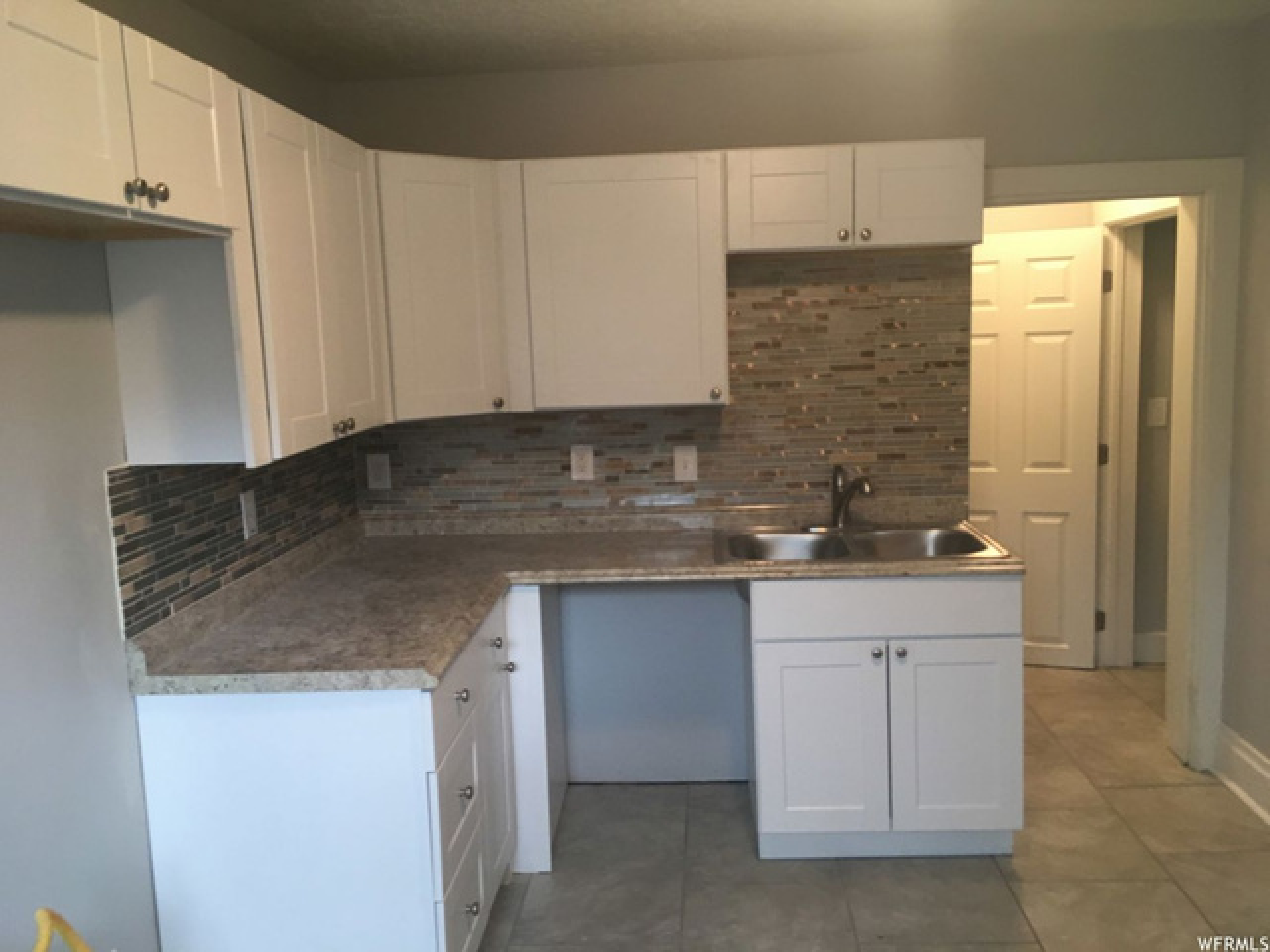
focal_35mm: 29
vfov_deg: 48.2
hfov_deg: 61.7
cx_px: 635
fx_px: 1064
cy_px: 476
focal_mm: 4.15
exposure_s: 1/30
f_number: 2.2
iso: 100
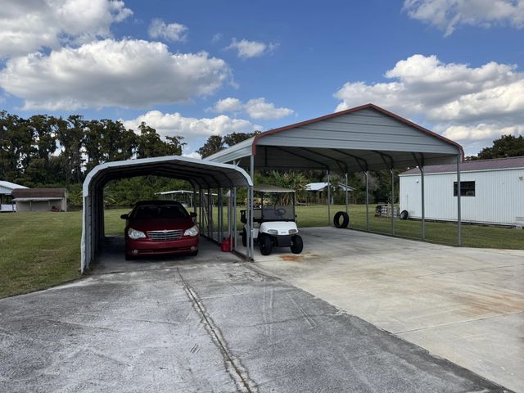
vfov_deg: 56.8
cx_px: 262
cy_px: 196
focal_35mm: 24
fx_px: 363
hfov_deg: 71.6
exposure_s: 1/3802
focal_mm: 6.76
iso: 80
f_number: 1.78
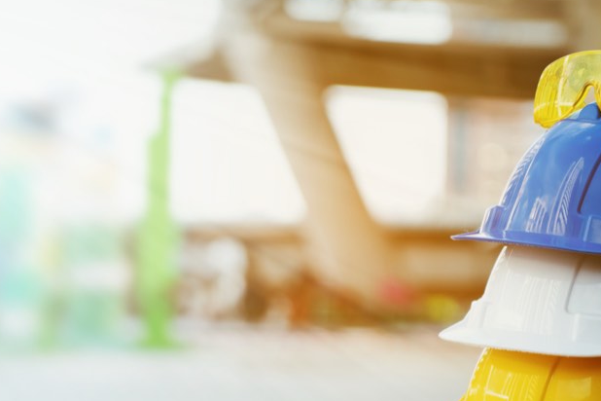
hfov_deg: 10.1
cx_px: 304
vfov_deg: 6.7
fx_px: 3405
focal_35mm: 204
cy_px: 367
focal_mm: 105
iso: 500
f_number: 4
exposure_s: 1/640
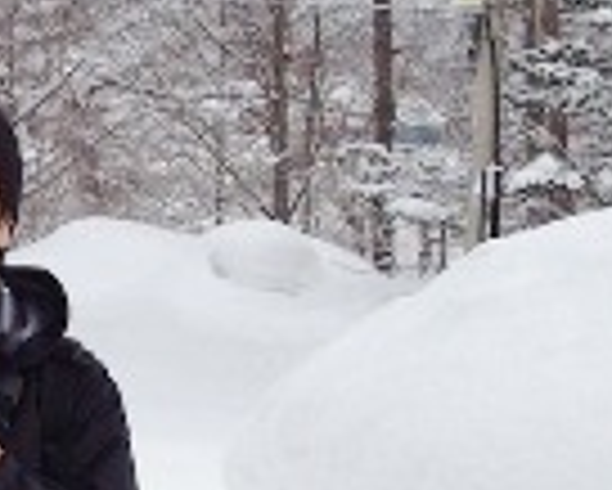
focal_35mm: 153
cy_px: 656
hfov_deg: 11.8
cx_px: -405
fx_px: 2773
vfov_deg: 9.9
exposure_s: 1/2304
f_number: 2.4
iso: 50
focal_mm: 4.28
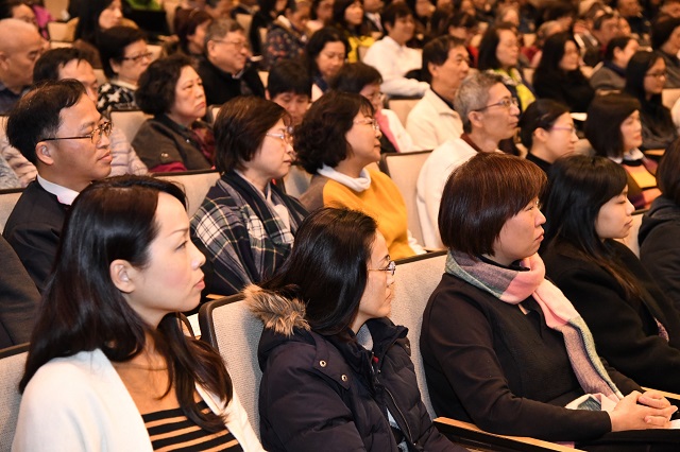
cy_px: 226
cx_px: 340
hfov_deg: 30.5
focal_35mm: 66
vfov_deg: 20.6
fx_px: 1246
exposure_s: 1/125
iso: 10000
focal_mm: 66
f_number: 5
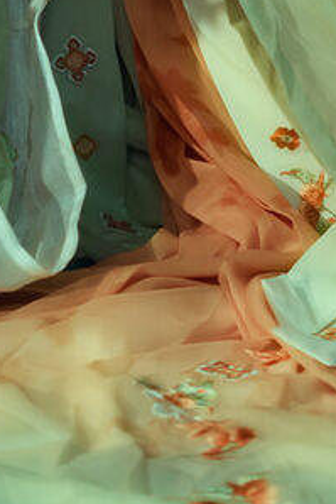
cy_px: -677
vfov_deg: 7.3
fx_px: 3691
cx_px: 189
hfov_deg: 5.2
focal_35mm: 264
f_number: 2
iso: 125
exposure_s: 1/100
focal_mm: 50
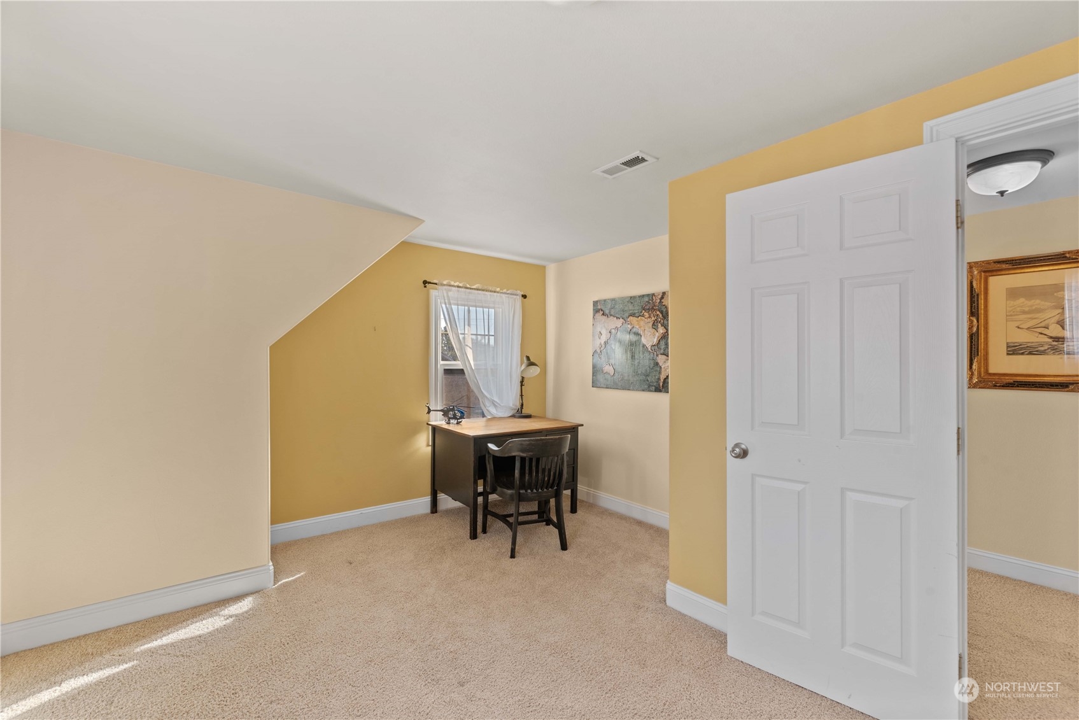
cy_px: 360
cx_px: 540
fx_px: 450
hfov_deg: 100.4
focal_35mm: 15
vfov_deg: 77.4
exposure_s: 1/3
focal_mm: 15
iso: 200
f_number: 8
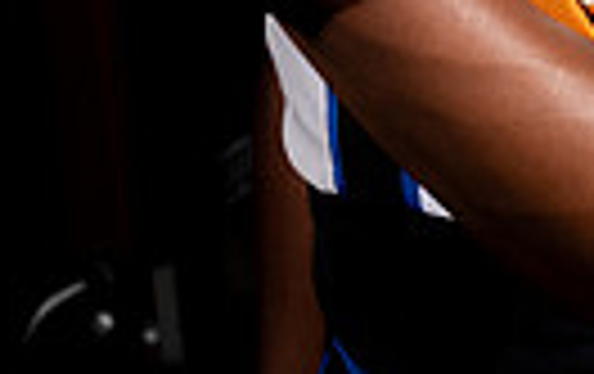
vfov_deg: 6.7
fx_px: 2984
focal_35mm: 184
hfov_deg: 11.4
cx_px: 360
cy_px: -586
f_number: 8
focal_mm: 53
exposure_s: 1/250
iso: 200
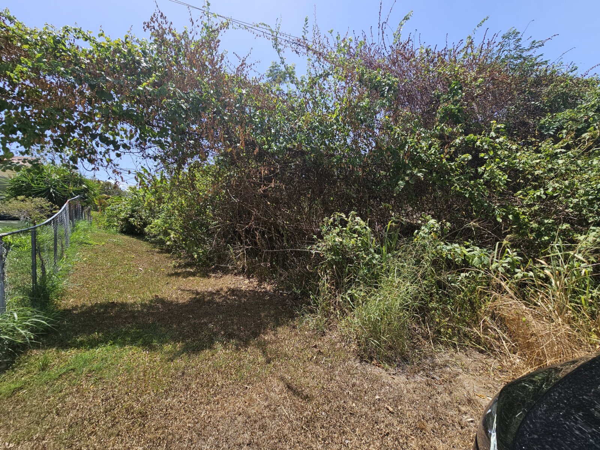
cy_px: 225
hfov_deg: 106.2
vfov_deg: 89.9
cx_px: 300
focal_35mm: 13
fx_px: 225
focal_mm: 2.2
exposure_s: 1/1195
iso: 50
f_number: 2.2
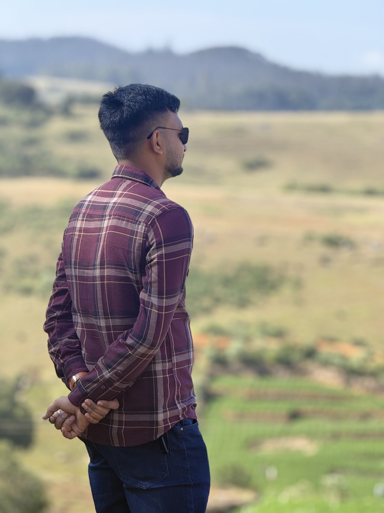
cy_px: 256
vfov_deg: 16.4
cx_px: 192
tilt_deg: -5.0
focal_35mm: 120
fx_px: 1775
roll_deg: +0.5
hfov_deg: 12.3
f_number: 2.8
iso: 64
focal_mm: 15.66
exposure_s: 1/233
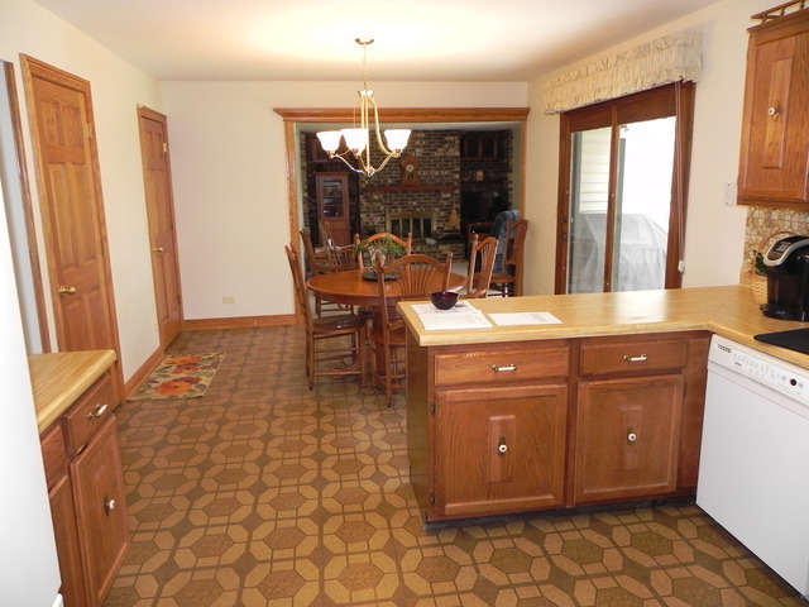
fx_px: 608
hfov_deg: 67.3
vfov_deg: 53.1
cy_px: 304
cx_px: 404
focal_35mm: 26
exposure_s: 1/30.2
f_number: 2.8
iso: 160
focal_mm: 4.6
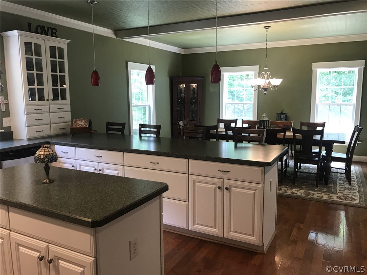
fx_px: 297
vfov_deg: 49.7
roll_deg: +0.5
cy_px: 138
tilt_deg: -7.9
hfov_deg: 63.4
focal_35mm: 28
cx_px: 184
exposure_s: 1/20
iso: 40
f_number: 1.8
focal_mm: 3.99
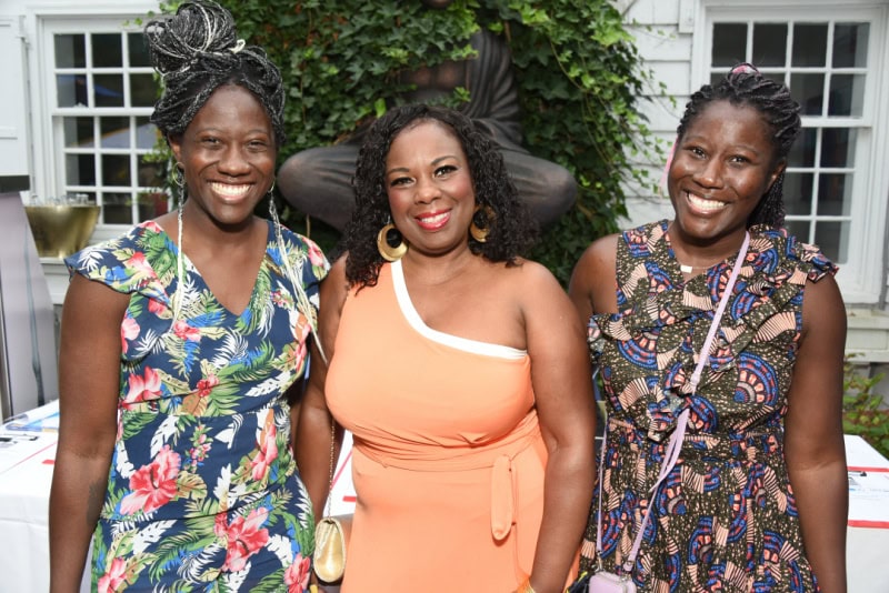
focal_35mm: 32
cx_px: 444
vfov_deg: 41.1
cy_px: 296
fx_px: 790
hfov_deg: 58.7
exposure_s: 1/125
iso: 640
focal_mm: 32
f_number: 5
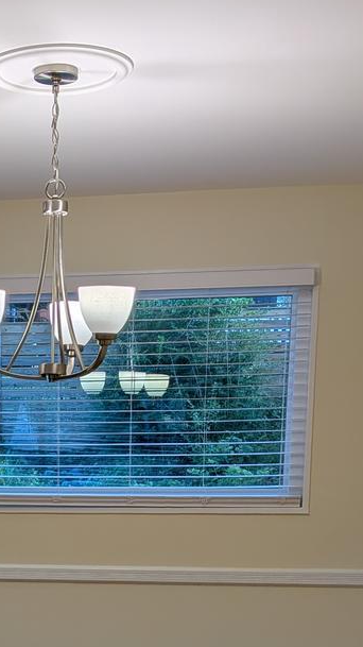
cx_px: -29
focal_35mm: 66
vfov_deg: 29.7
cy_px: 654
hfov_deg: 17.7
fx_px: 1131
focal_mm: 4.53
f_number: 1.7
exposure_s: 1/883
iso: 30
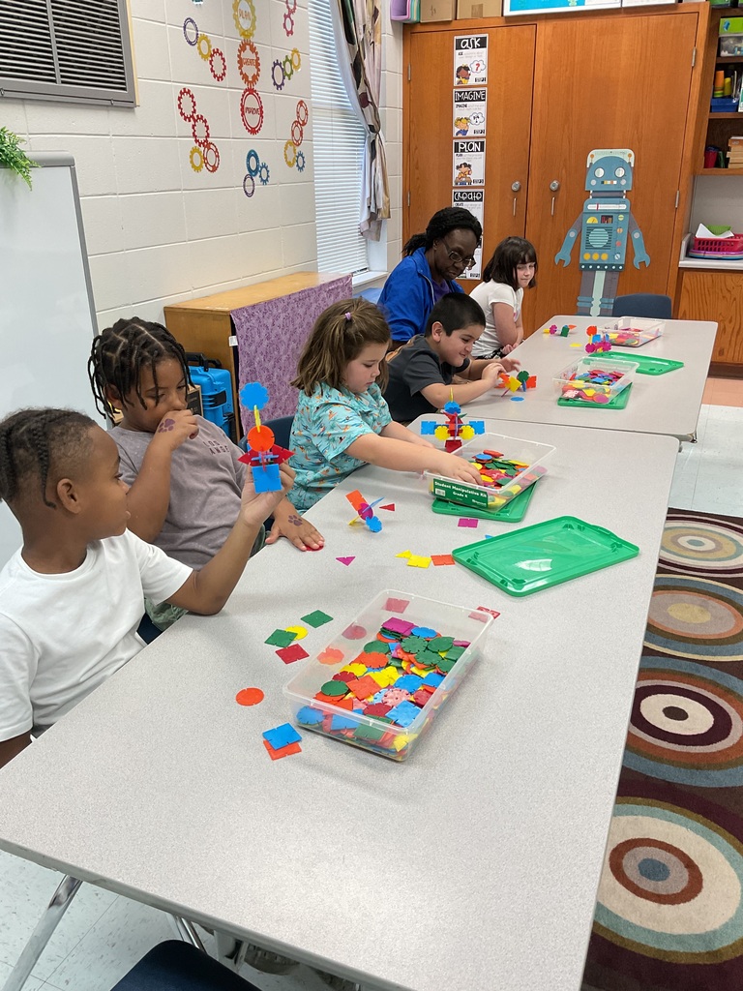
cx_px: 372
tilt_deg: -21.8
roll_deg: -1.4
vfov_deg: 61.7
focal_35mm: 29
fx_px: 830
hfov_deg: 48.2
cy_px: 496
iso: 50
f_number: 1.8
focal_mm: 3
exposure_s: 1/60
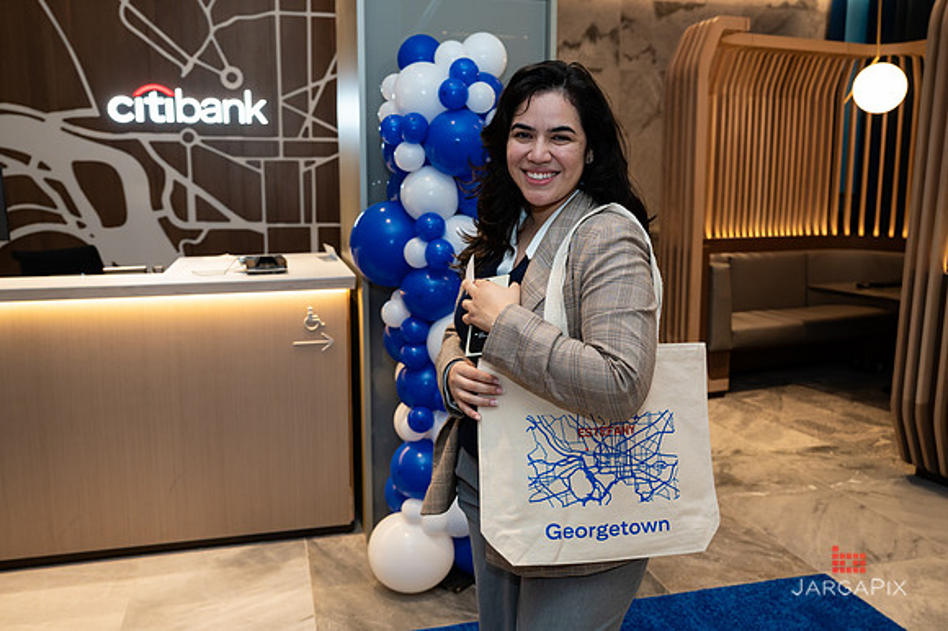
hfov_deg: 61.6
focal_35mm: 30
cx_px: 474
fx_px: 795
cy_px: 299
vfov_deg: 43.3
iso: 640
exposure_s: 1/160
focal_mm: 28
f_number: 4
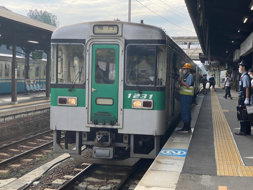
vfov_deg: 28.0
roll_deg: -0.9
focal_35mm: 52
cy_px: 95
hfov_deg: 36.8
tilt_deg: -3.3
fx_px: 380
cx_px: 126
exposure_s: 1/639
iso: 20
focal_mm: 6
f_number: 2
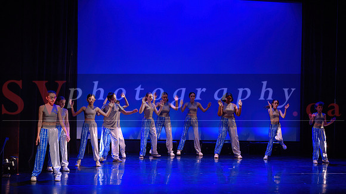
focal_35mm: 73
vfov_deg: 16.5
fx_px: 673
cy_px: 97
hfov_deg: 28.8
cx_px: 173
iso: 1600
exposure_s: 1/200
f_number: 2.8
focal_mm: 70
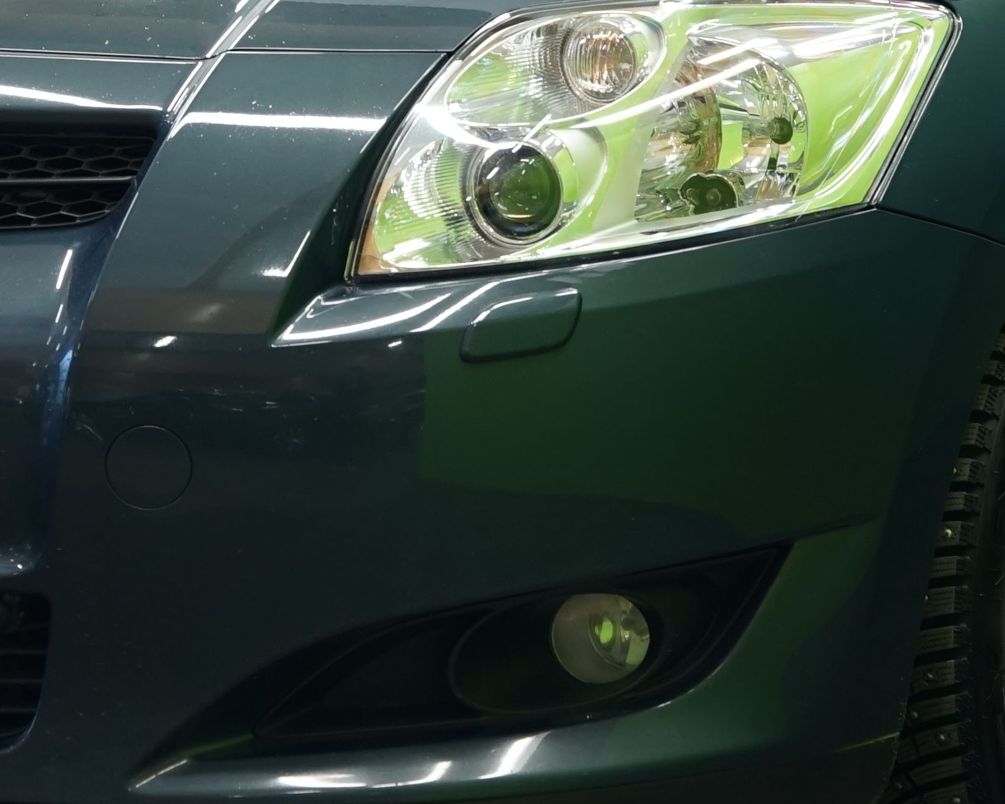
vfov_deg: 7.5
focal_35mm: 204
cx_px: 536
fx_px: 6067
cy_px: -45
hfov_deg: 9.5
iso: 500
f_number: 5
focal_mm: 59
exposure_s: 1/20
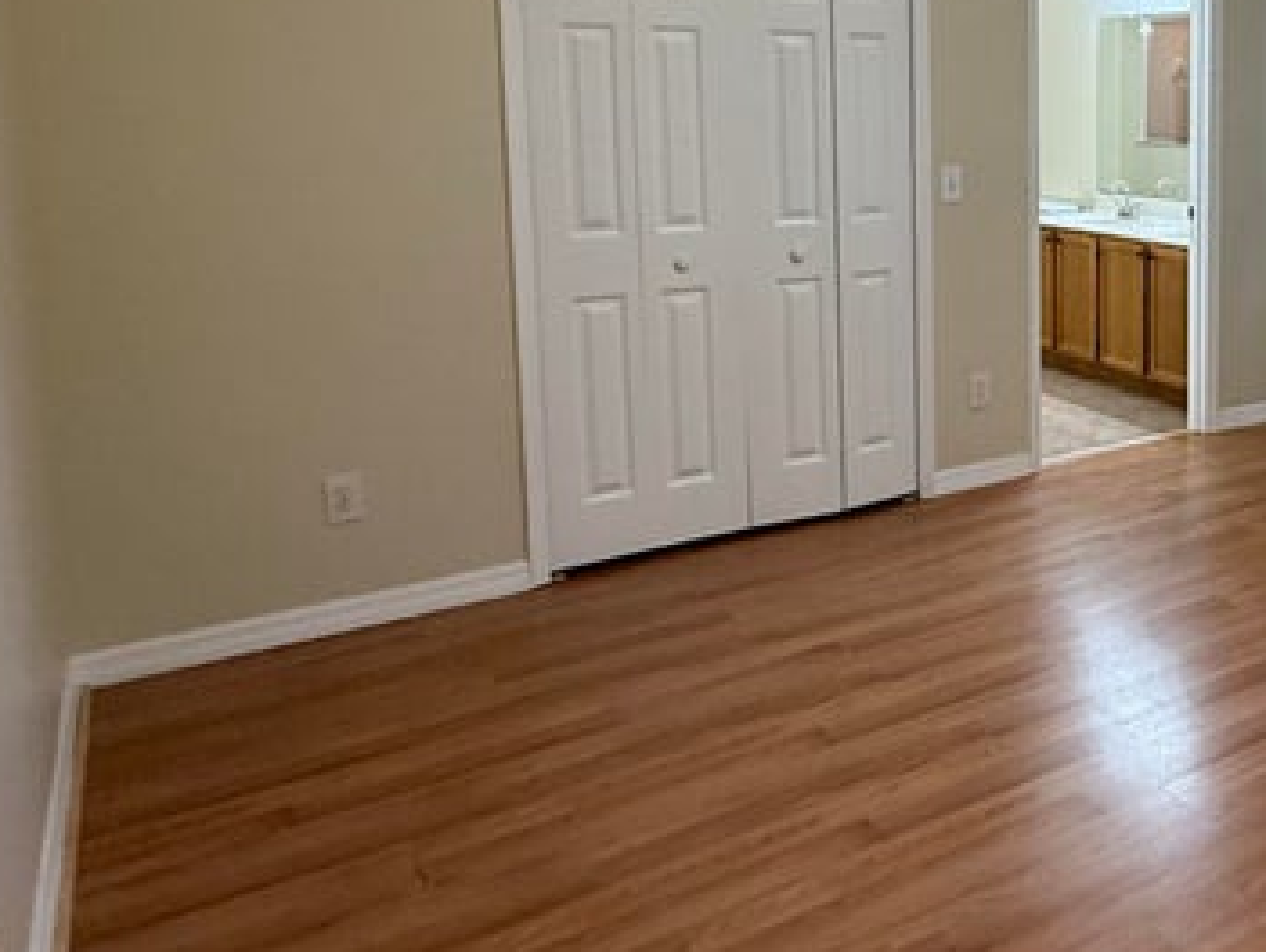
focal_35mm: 34
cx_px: 1196
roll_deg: +0.0
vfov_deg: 40.6
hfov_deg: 47.1
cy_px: 234
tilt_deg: -5.9
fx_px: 1245
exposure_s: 1/120
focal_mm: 2.22
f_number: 2.2
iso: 400
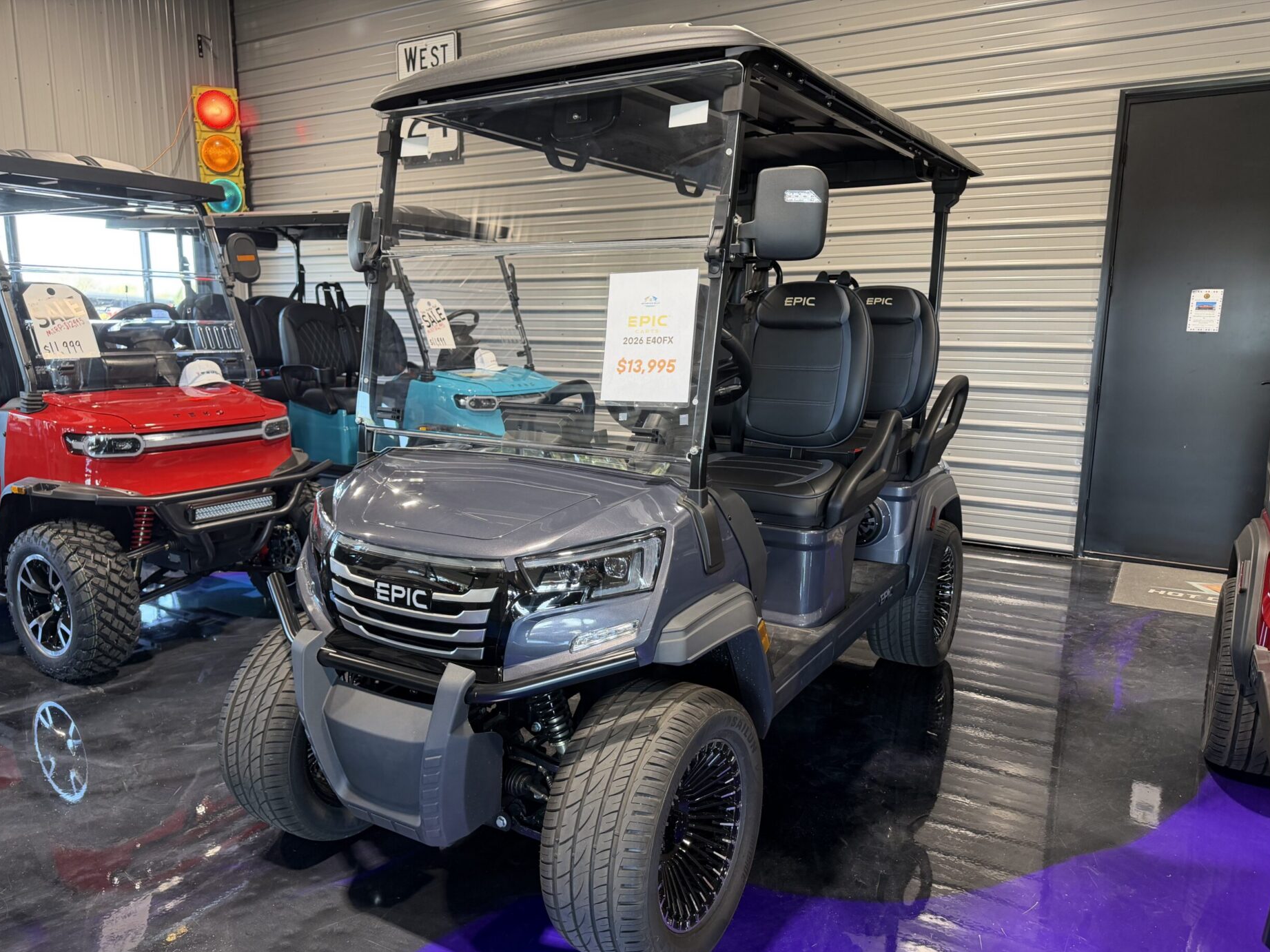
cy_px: 495
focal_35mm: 25
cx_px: 613
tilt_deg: -9.8
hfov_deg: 69.4
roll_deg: +0.3
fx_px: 917
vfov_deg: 54.9
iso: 200
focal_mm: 6.76
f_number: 1.78
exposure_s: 1/71
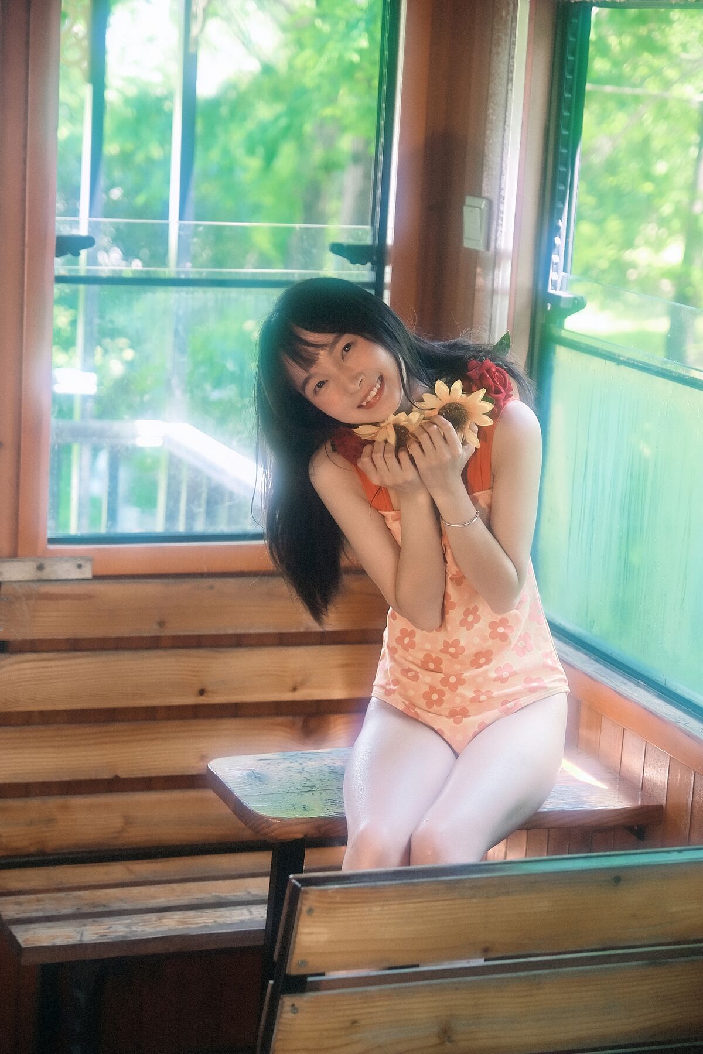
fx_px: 2431
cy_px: 527
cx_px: 352
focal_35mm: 83
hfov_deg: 16.5
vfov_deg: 24.5
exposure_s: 1/60
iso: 500
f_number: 2.8
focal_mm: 55
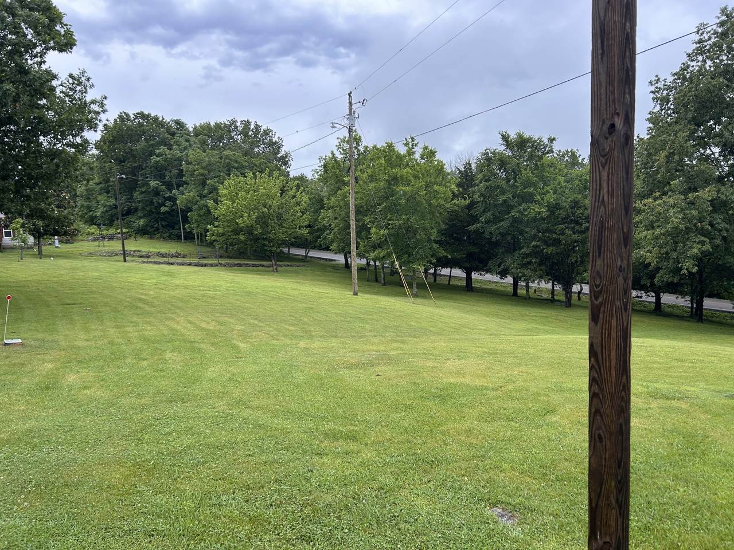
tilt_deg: -4.9
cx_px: 367
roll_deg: +1.5
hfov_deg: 67.3
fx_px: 551
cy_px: 275
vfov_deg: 53.1
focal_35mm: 26
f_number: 1.5
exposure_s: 1/1196
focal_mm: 5.7
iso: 50
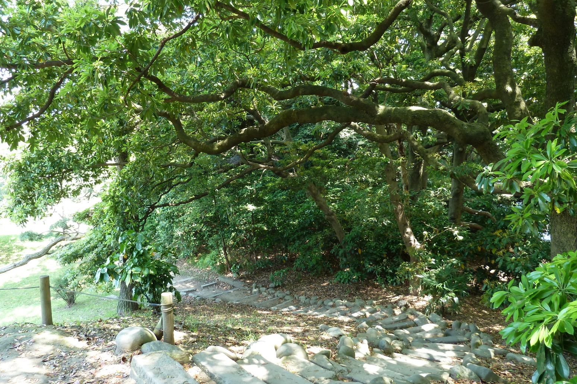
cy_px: 180
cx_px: 280
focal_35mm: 27
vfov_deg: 47.9
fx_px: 433
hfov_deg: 67.4
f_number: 3.3
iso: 160
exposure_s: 1/30
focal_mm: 4.1
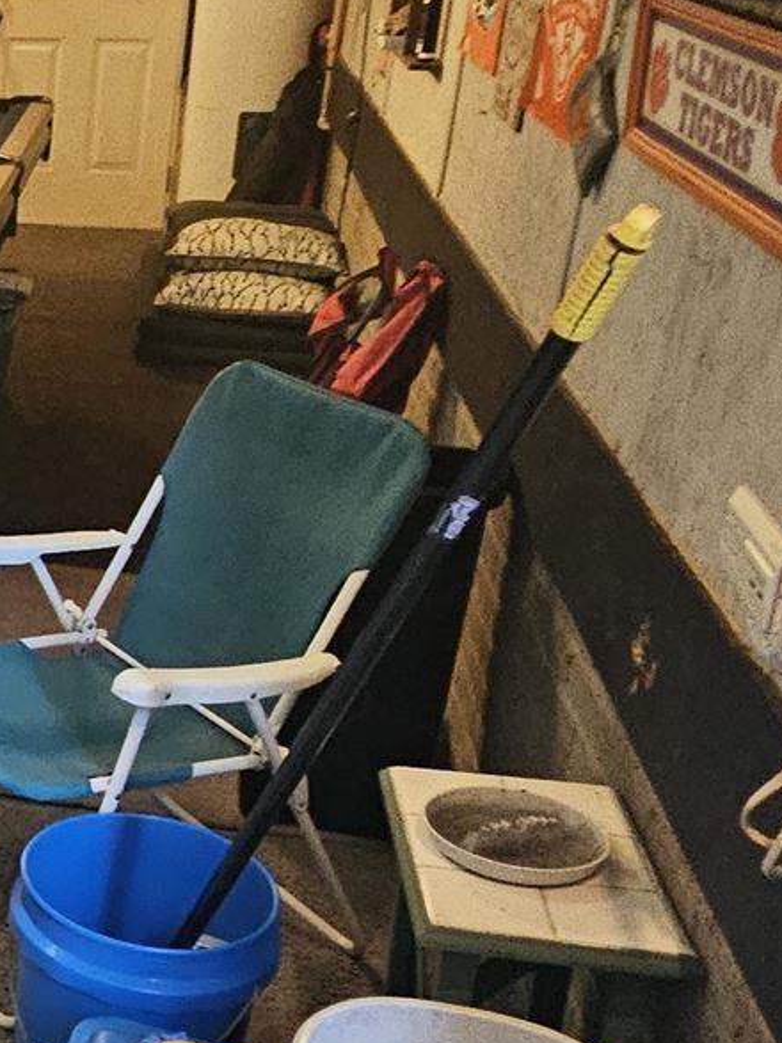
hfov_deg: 23.3
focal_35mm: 51
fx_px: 1537
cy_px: 498
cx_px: -373
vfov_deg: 37.5
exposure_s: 1/40
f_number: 2.2
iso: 320
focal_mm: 2.2
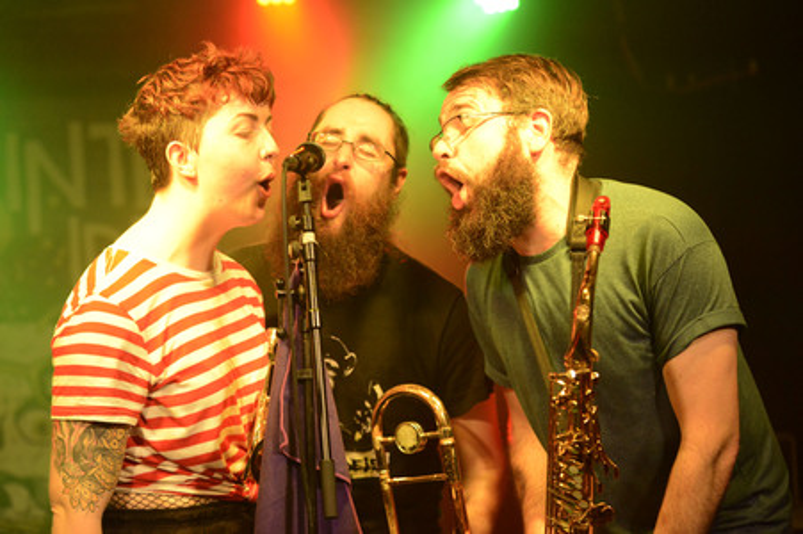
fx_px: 1560
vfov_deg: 19.4
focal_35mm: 70
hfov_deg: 28.9
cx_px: 402
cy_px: 267
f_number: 2.8
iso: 6400
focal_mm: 70
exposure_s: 1/320
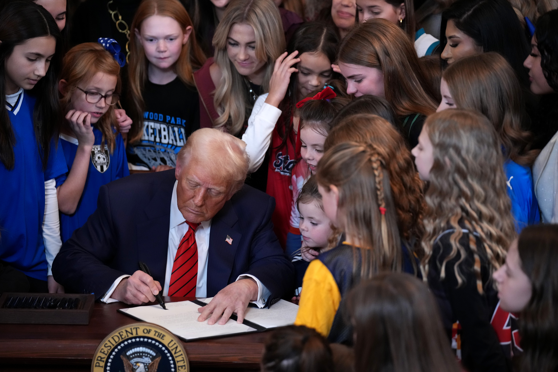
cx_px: 279
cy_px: 186
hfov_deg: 15.0
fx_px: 2123
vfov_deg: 10.0
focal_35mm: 137
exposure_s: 1/250
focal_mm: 137
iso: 4000
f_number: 2.8
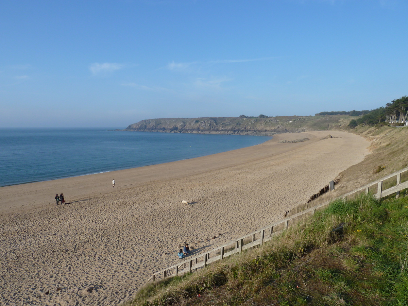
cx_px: 204
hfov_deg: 69.4
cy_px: 153
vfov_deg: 54.9
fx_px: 295
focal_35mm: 25
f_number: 4.5
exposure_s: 1/400
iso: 80
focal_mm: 4.1
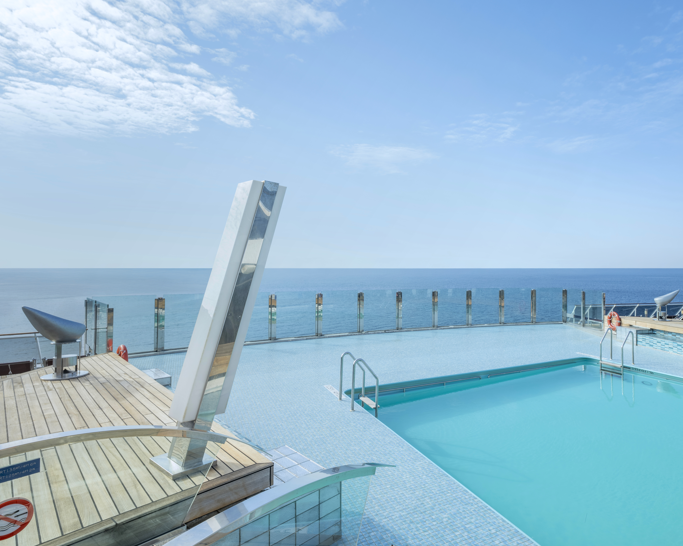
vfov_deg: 65.5
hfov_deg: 75.4
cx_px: 452
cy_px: 273
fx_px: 424
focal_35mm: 21
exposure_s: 1/200
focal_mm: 16
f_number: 8
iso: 200
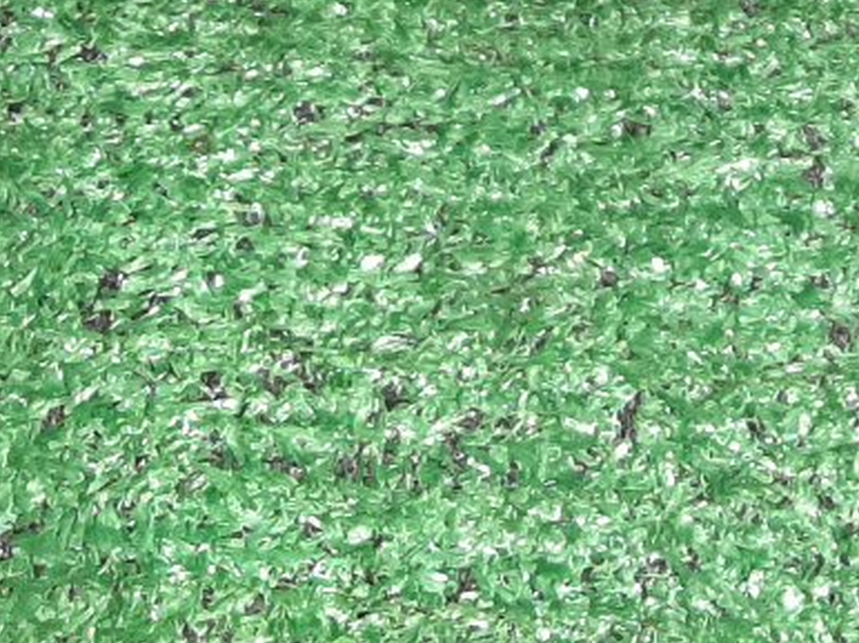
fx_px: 2406
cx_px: 955
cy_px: -276
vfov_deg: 14.4
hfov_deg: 19.4
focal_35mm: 97
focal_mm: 3.93
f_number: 1.7
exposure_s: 1/33
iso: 198
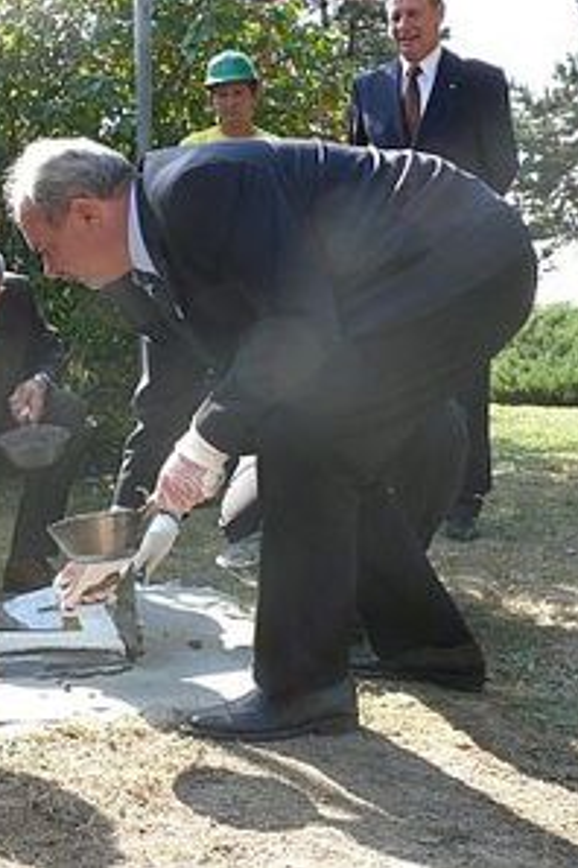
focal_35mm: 49
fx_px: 1180
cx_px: 76
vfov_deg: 40.3
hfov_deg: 26.7
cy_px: 433
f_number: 4
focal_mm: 7.4
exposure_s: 1/160
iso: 100
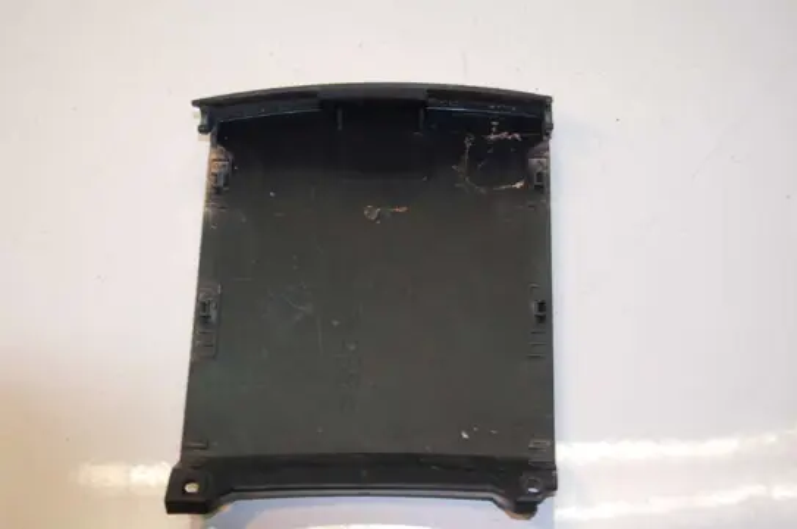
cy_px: 264
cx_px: 398
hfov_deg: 26.0
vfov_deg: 17.4
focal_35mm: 78
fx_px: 1724
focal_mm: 52
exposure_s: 1/60
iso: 400
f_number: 5.6
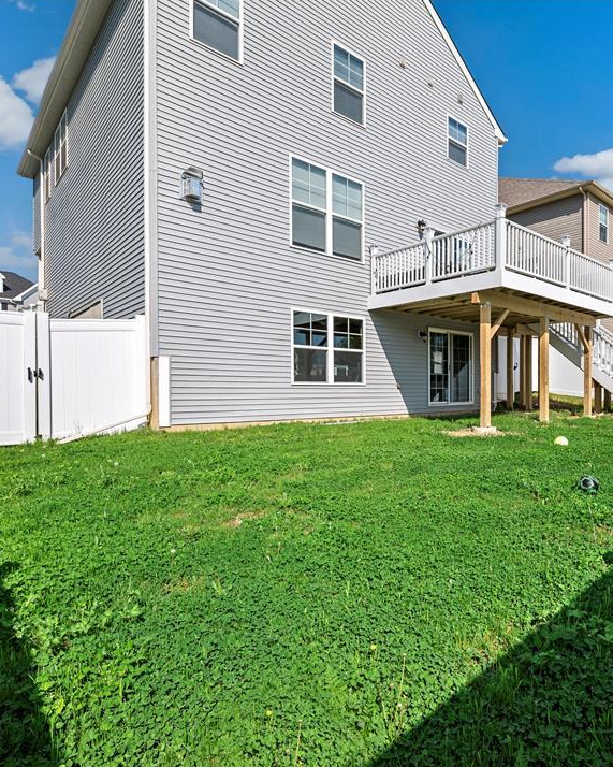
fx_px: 454
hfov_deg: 65.0
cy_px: 386
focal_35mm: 20
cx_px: 441
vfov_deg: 80.4
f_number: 9
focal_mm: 14
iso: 320
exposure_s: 1/640
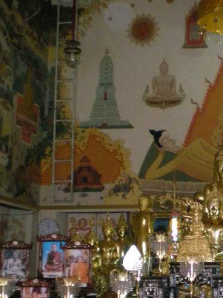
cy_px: 195
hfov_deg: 18.6
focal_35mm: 78
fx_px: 670
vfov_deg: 24.9
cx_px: 201
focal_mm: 6.3
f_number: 3.1
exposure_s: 1/60
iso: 512
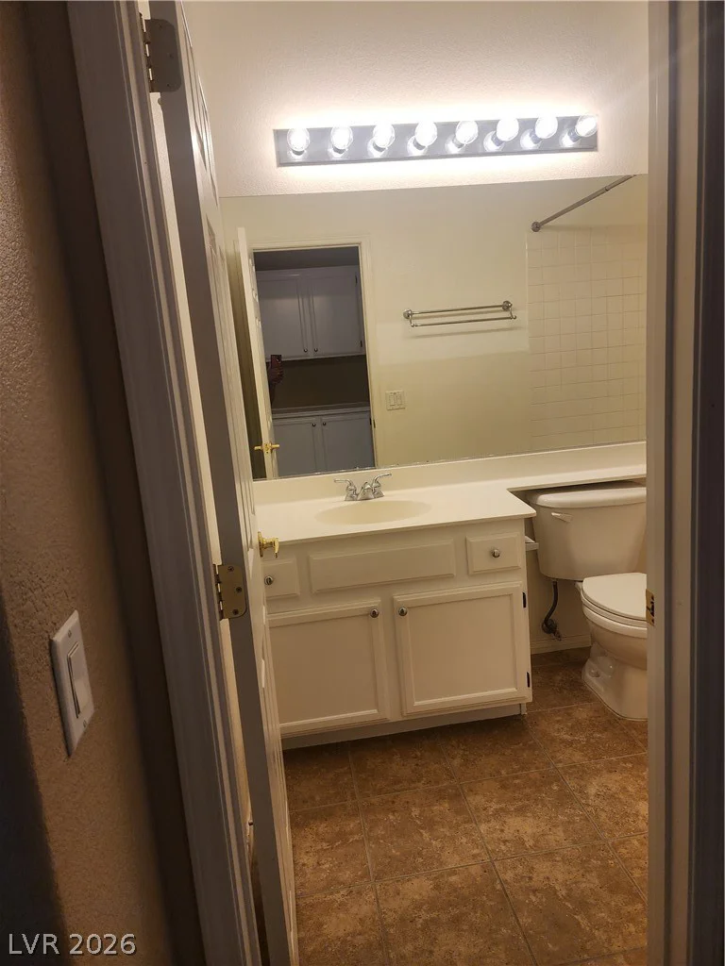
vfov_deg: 73.9
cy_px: 483
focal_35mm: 23
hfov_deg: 58.9
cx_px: 362
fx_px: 642
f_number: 1.8
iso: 64
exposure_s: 1/120
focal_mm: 6.4
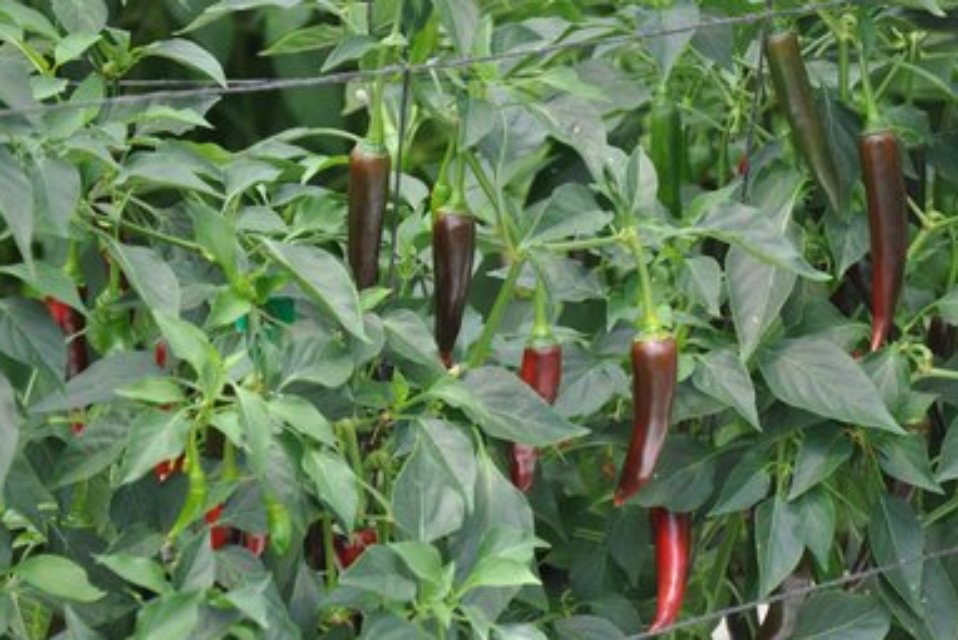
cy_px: 368
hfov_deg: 10.8
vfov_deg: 7.2
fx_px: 5047
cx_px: 466
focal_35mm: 190
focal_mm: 105
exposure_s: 1/320
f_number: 5.6
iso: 400
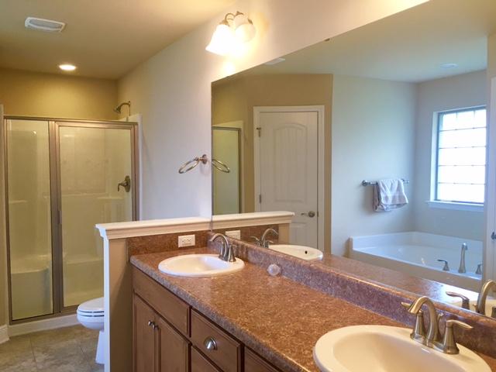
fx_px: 416
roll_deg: +0.1
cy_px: 186
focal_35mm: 29
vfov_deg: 48.2
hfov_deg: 61.7
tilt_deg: -2.7
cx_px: 248
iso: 40
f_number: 2.2
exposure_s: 1/33
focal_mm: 4.15
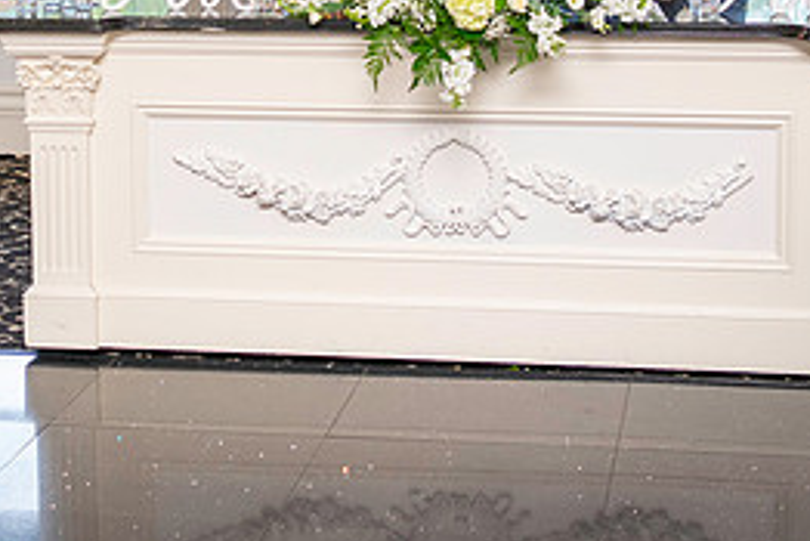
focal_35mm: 111
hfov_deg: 18.3
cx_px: 165
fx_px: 2499
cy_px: -33
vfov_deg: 12.2
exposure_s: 1/125
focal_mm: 46
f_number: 3.2
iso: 800
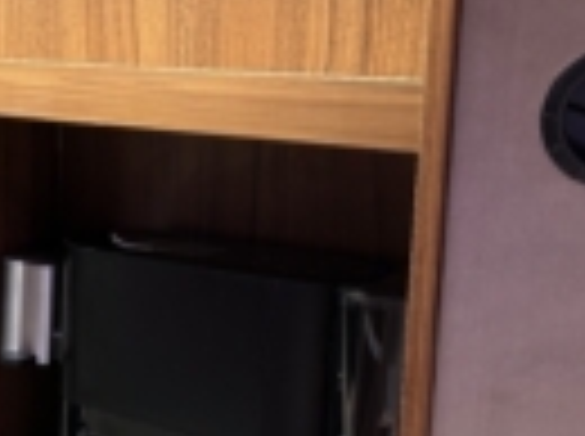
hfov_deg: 24.5
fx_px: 1248
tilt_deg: -13.6
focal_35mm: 74
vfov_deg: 19.8
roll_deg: -2.0
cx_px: -72
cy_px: 292
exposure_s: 1/81
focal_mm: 6.86
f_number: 1.78
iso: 200
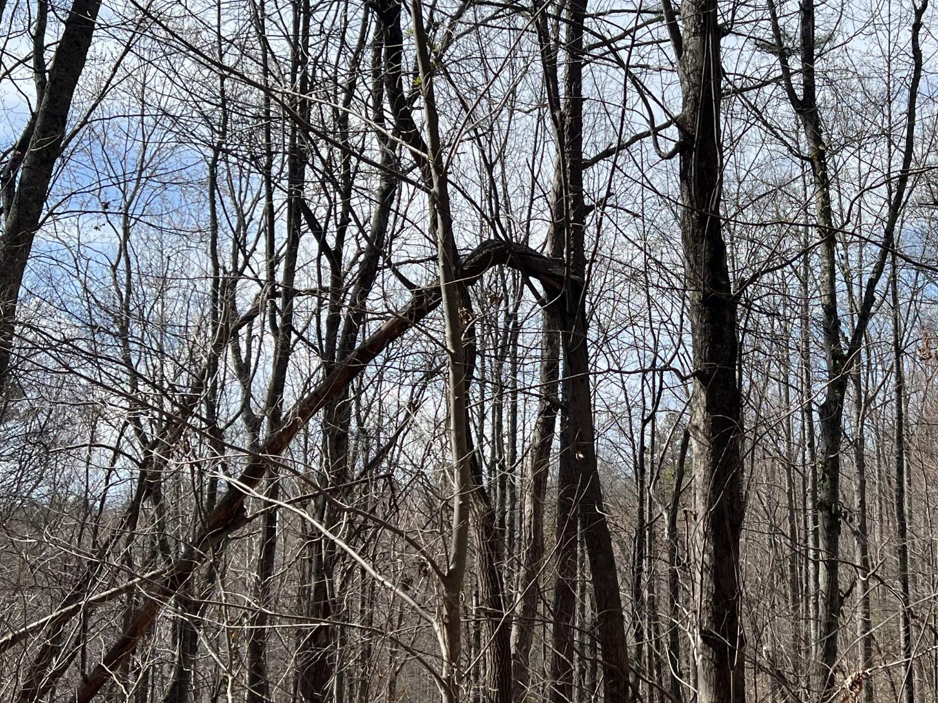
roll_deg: +0.8
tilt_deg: +8.3
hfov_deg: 35.7
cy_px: 364
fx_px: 1409
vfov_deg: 28.0
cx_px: 743
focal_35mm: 52
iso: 50
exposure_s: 1/3968
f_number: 1.5
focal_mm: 5.7
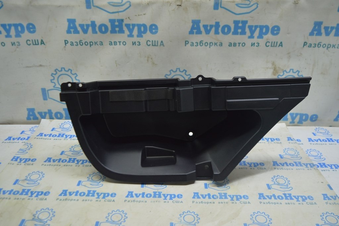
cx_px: 170
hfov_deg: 57.3
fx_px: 310
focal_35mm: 33
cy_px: 113
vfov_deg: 39.9
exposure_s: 1/50
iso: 400
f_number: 3.8
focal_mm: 22
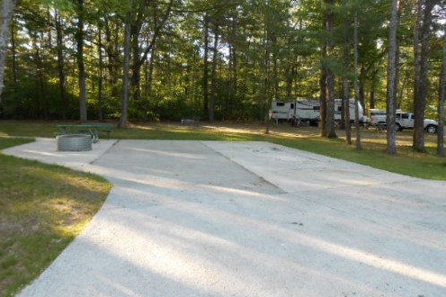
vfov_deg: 46.3
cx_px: 223
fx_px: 347
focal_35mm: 28
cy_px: 137
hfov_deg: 65.5
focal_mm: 4.6
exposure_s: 1/40
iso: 80
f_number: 3.5
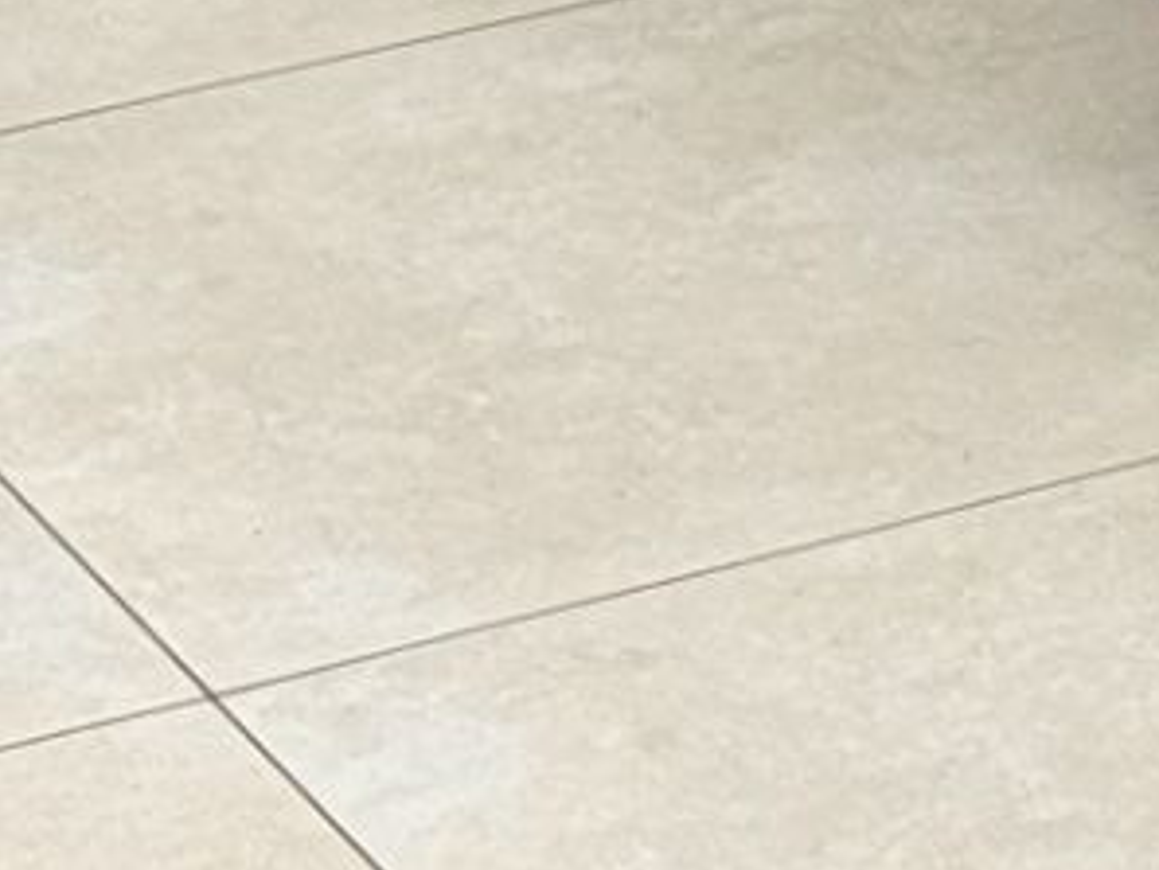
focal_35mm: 310
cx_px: 2681
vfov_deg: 4.6
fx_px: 10383
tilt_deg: -10.0
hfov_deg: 6.1
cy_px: -1838
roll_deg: +0.9
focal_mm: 6.76
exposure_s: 1/120
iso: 160
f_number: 1.78
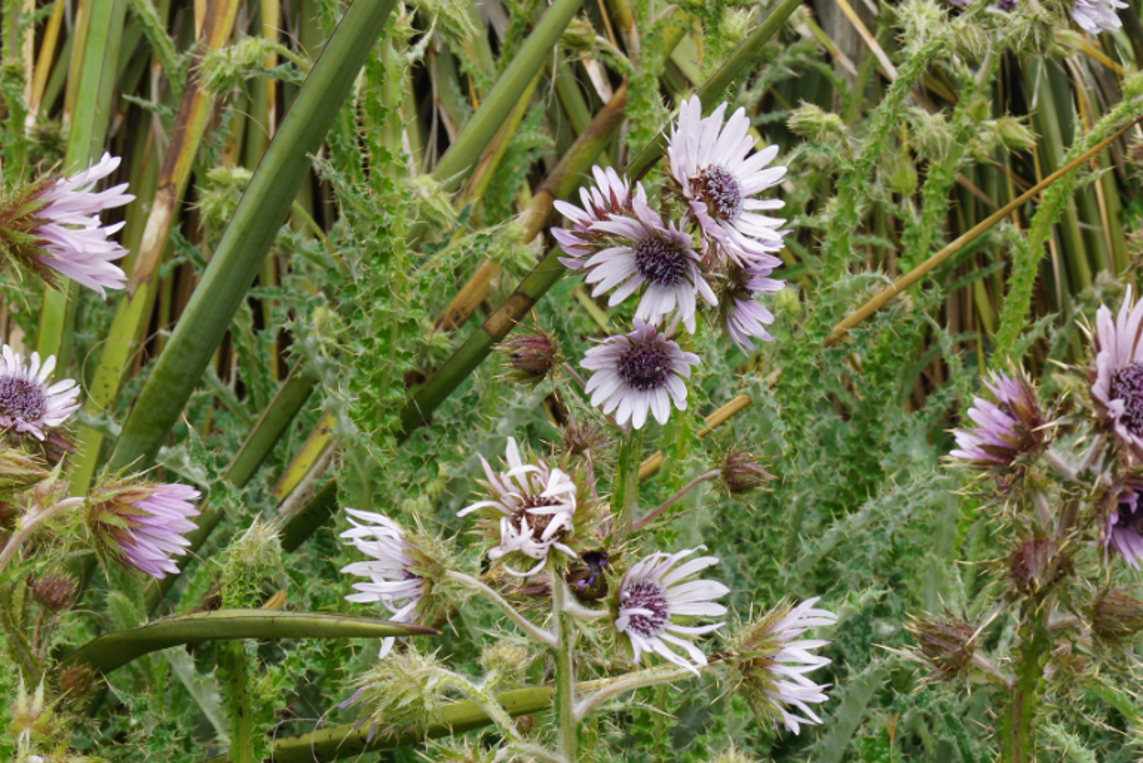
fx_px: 2597
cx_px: 839
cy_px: 582
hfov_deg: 24.6
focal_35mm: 82
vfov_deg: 16.6
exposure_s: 1/100
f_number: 9
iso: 100
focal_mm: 35
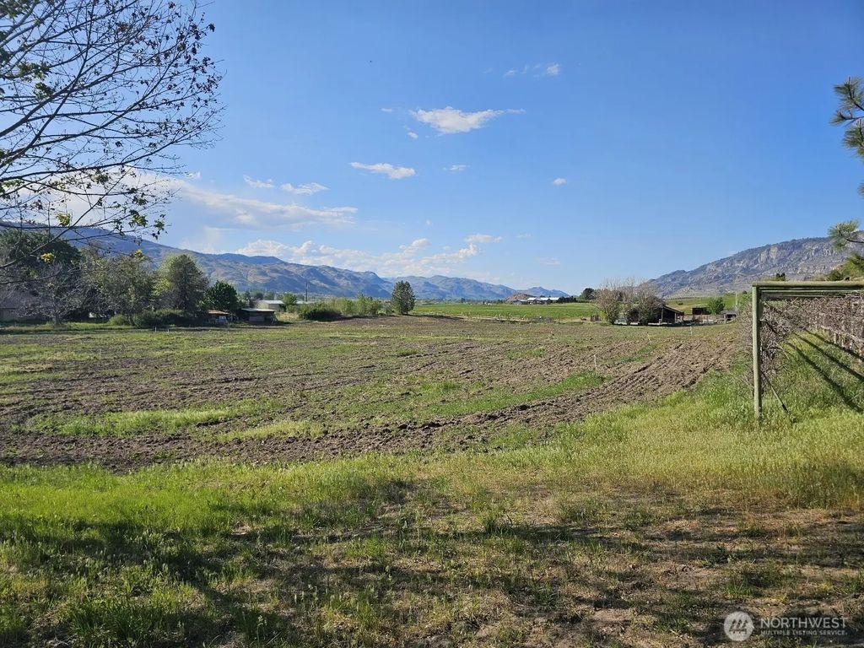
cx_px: 432
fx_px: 574
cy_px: 324
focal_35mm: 23
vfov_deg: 58.9
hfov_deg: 73.9
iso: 10
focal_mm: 6.3
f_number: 1.7
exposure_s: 1/1111
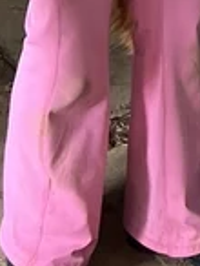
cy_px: -490
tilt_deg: -12.5
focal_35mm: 199
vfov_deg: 8.5
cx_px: 480
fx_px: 1529
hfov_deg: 7.1
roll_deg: +1.6
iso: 100
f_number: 1.5
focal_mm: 5.7
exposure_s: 1/120
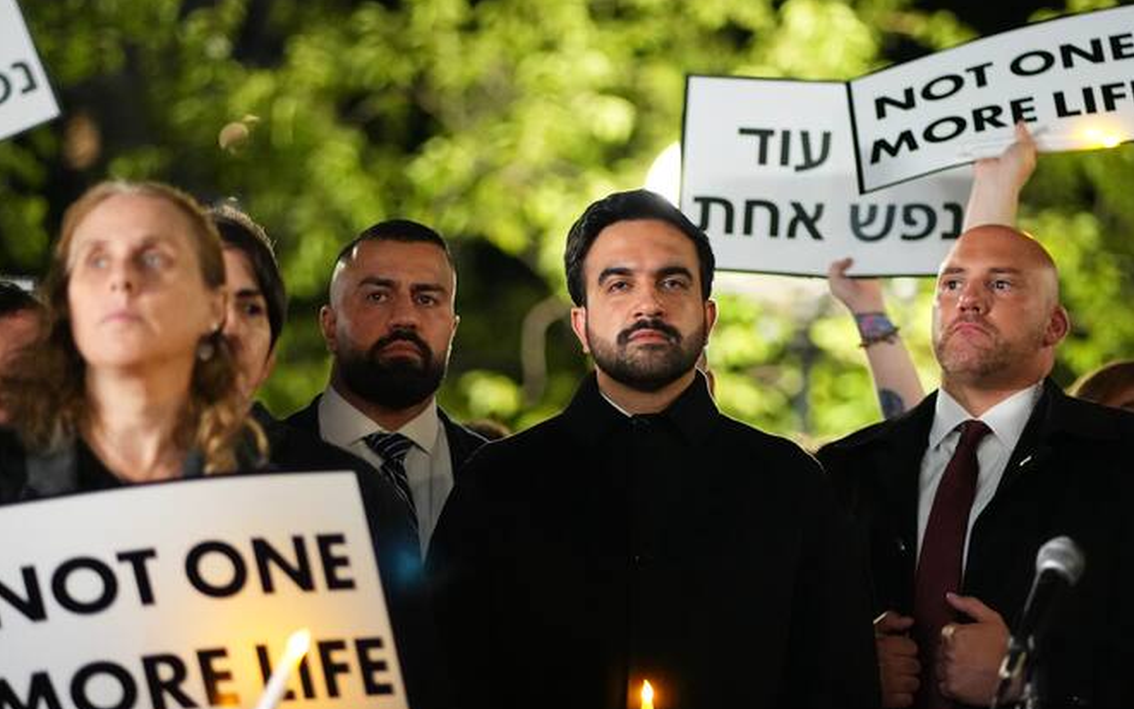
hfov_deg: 15.3
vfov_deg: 9.6
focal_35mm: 137
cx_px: 540
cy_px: 394
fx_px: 4234
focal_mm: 85
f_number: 1.8
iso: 6400
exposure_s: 1/160
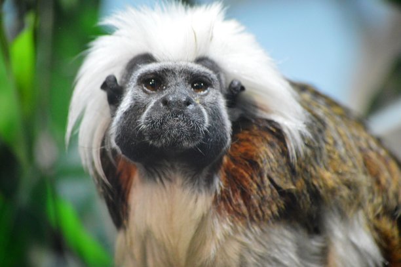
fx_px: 2755
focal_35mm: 248
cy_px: 134
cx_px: 200
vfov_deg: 5.5
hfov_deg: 8.3
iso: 2800
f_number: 5.3
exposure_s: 1/125
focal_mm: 165
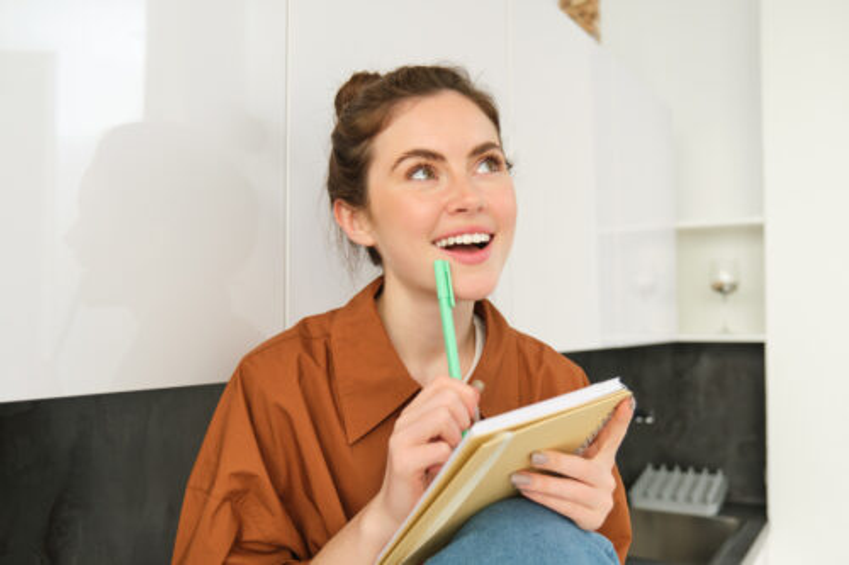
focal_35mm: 33
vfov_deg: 39.9
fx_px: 778
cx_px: 424
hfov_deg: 57.2
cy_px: 282
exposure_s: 1/125
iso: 500
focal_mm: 22
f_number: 2.8
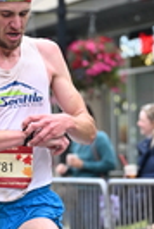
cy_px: 114
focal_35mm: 289
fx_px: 1849
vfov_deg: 7.1
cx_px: 27
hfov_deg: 4.8
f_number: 2.8
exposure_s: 1/800
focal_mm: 70
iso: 1600
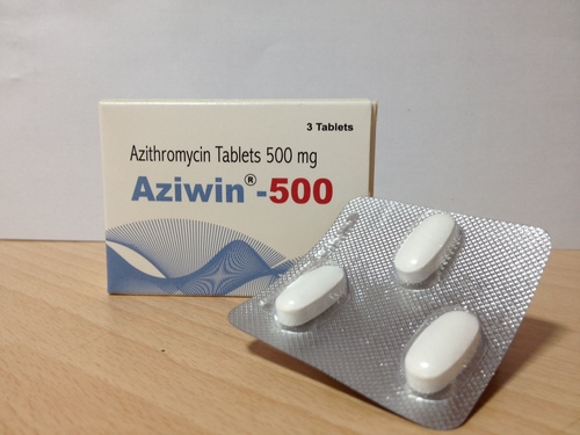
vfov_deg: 40.7
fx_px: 586
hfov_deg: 52.6
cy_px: 218
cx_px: 290
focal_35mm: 35
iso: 80
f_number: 2.4
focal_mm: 4.28
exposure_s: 1/20
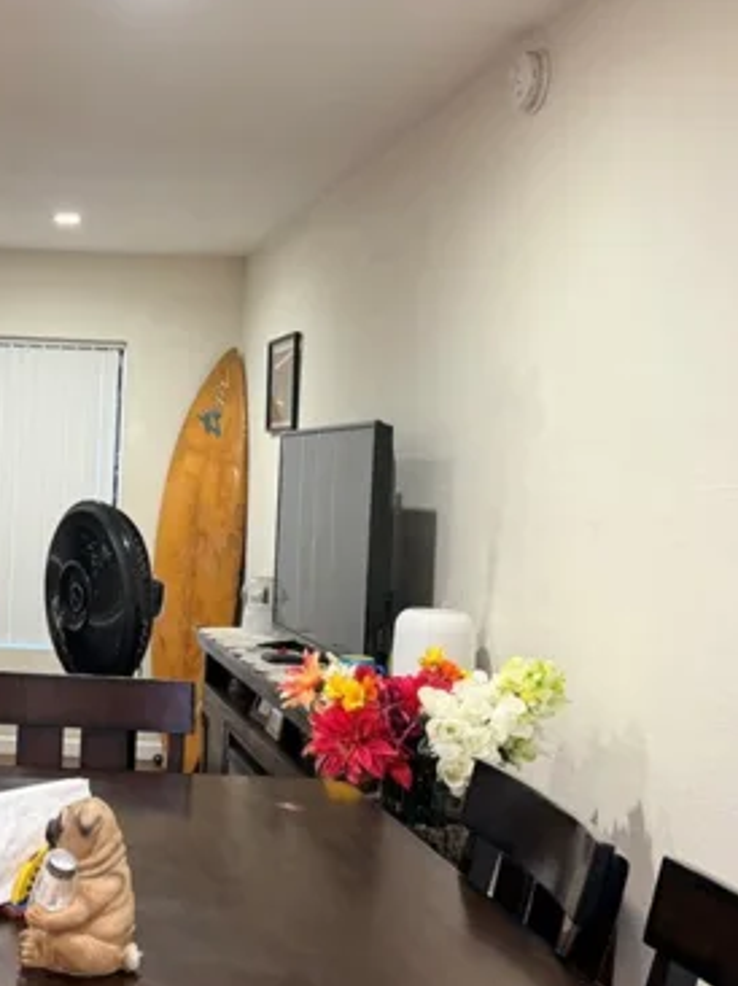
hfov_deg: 28.1
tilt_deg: -1.3
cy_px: 482
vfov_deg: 38.9
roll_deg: -1.4
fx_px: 1395
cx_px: 20
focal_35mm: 49
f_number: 1.78
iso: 200
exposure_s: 1/60
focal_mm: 6.76
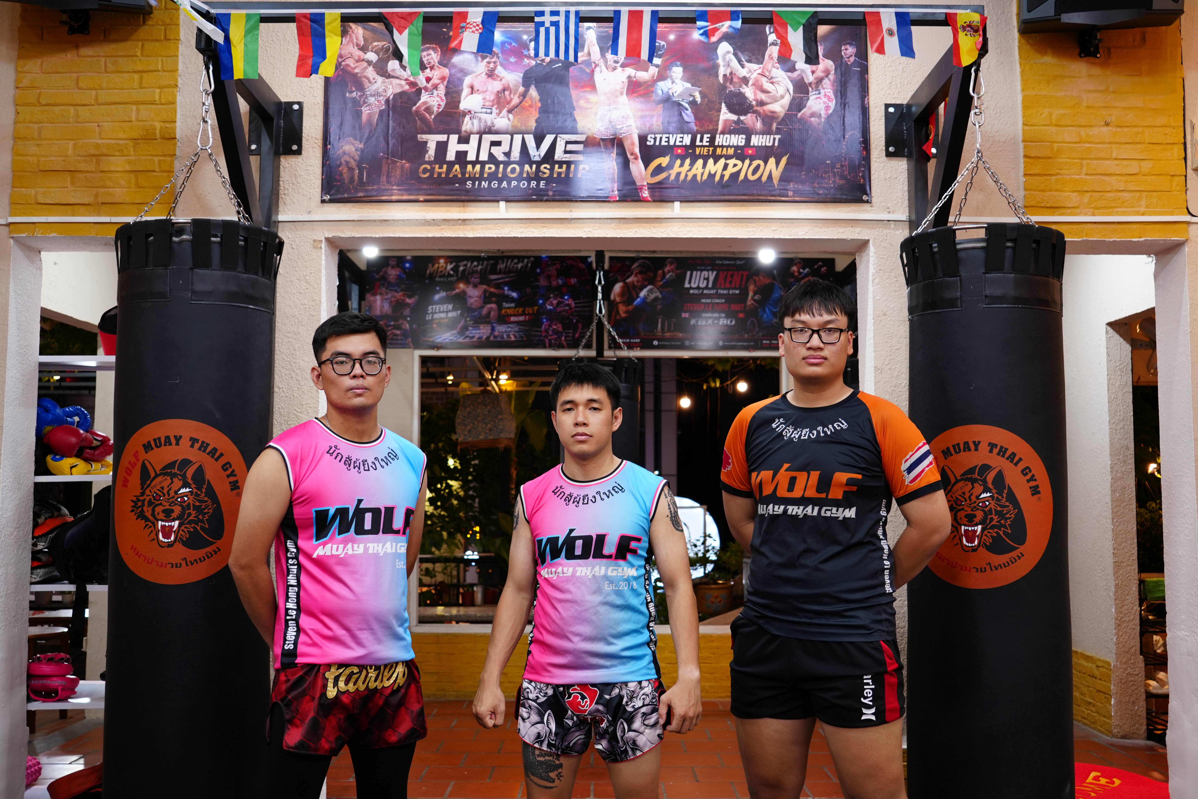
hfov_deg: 53.1
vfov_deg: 36.9
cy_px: 400
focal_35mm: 36
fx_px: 1198
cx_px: 599
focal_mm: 24
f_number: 2.8
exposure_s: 1/40
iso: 200
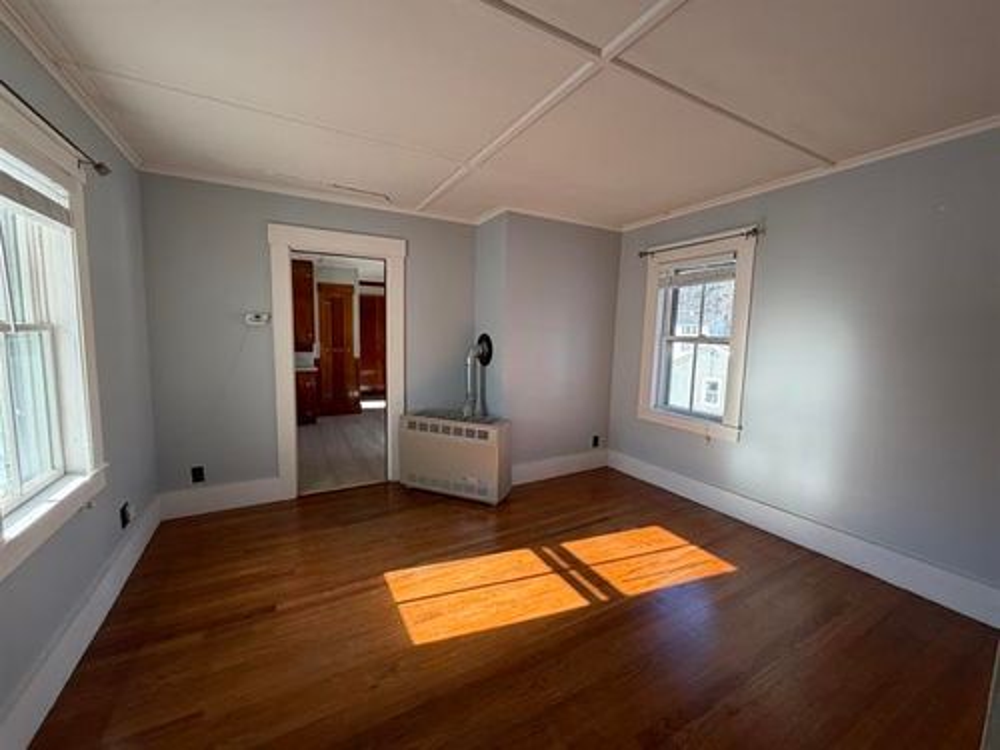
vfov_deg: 85.7
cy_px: 375
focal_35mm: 14
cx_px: 500
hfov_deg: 102.1
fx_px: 404
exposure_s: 1/121
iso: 64
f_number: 2.2
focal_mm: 2.22
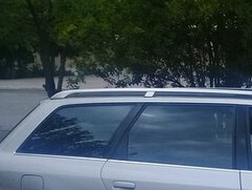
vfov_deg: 16.6
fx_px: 619
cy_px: 233
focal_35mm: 85
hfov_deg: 21.0
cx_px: 321
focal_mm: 3.3
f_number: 2.2
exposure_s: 1/561
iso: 64
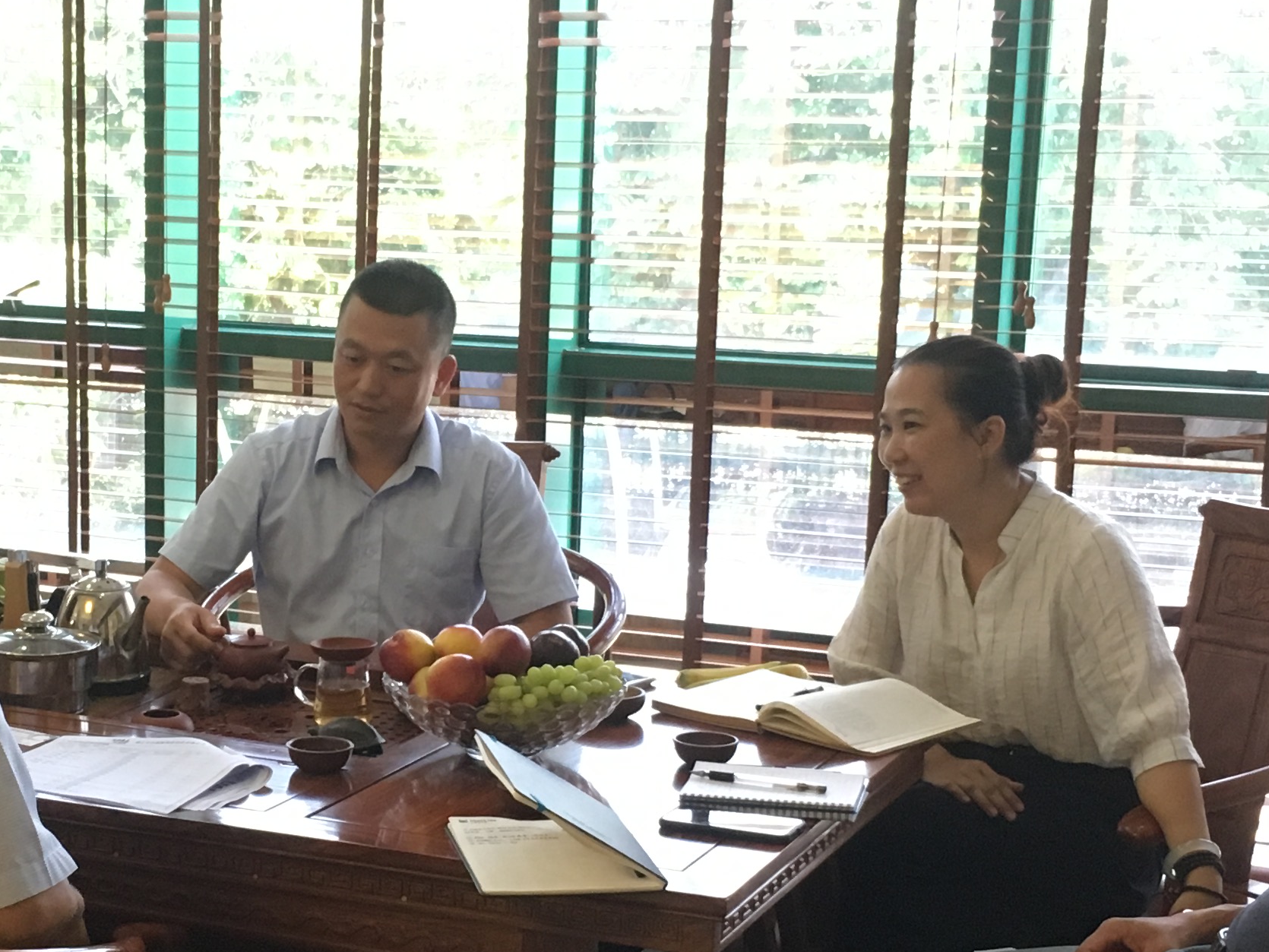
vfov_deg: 20.9
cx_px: 352
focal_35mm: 70
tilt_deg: -12.4
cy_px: 629
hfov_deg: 27.5
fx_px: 2567
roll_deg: -0.9
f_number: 2.2
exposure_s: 1/33
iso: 200
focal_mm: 4.15
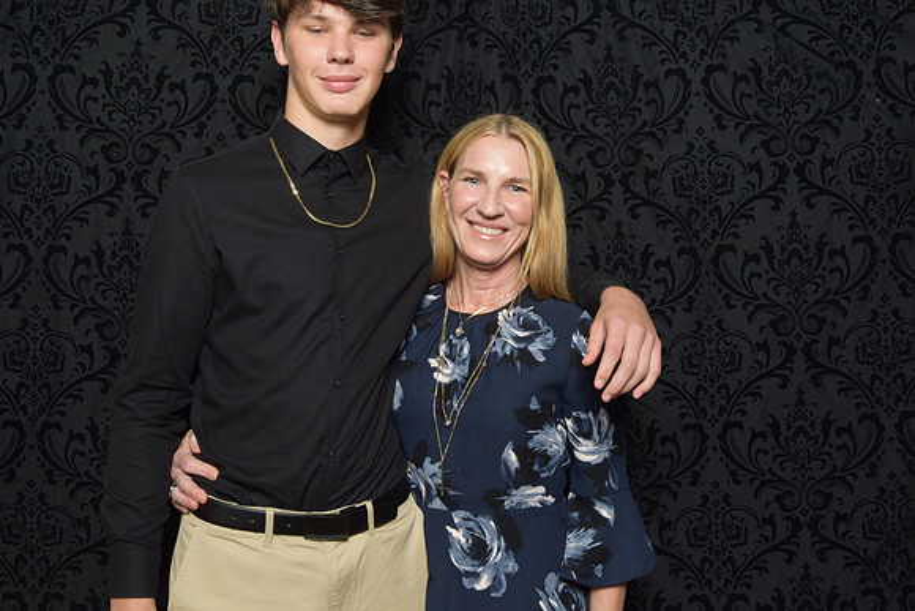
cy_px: 306
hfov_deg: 49.5
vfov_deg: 34.2
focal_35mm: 39
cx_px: 458
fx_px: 991
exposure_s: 1/60
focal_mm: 26
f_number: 20
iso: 500
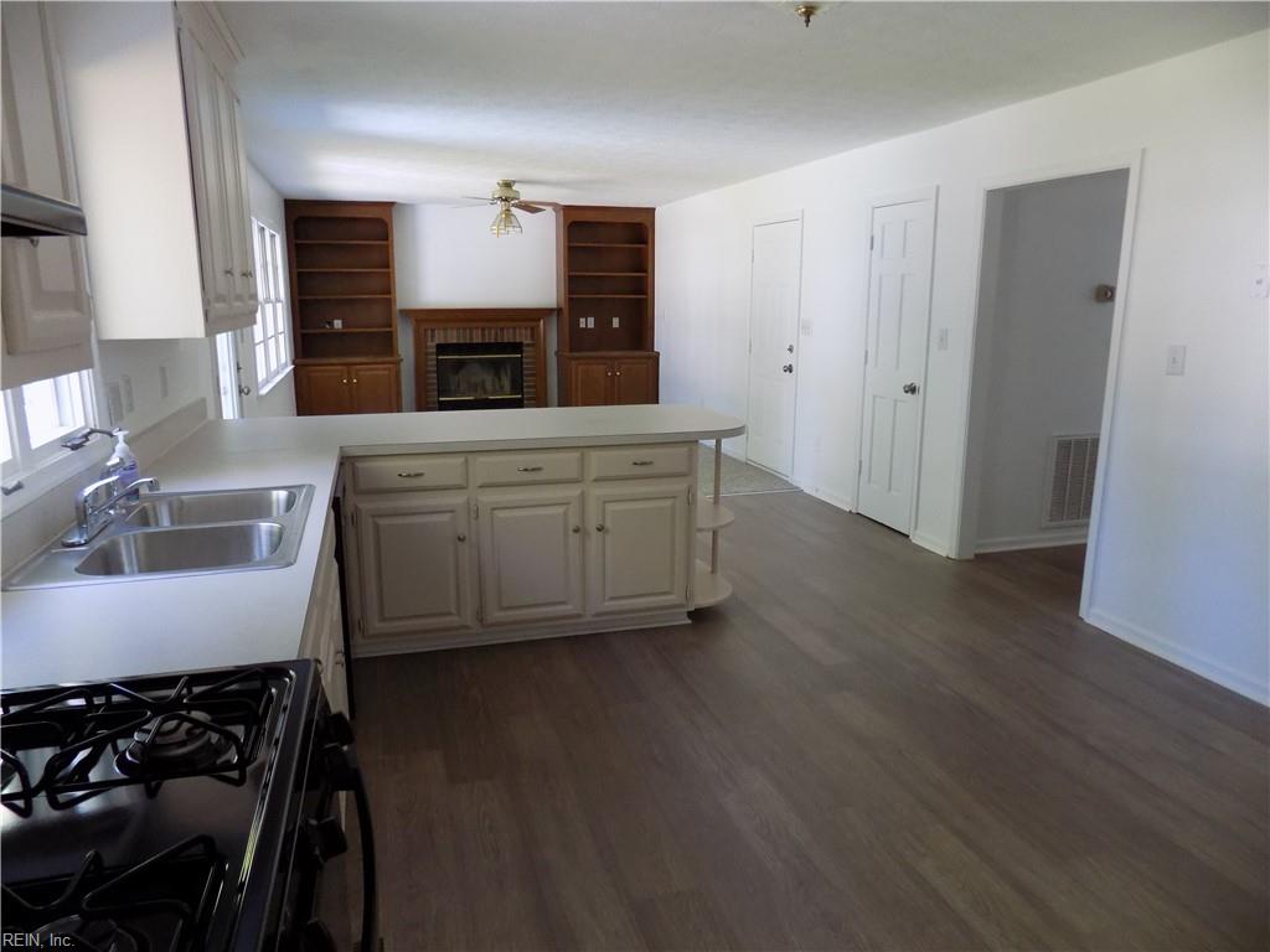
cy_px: 476
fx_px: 844
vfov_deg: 58.9
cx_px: 635
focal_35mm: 23
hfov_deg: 73.9
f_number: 3.1
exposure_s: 1/30
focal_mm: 4
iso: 200
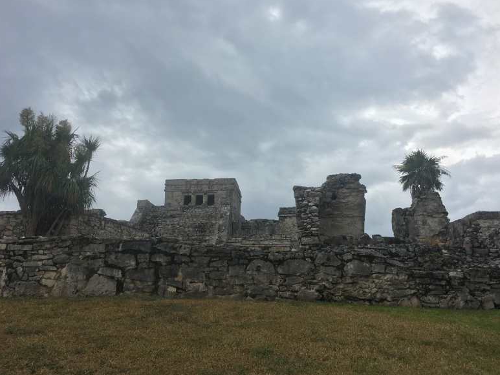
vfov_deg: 46.8
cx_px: 254
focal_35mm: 30
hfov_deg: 60.0
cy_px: 190
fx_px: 433
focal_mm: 4.15
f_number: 2.2
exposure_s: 1/1083
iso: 25
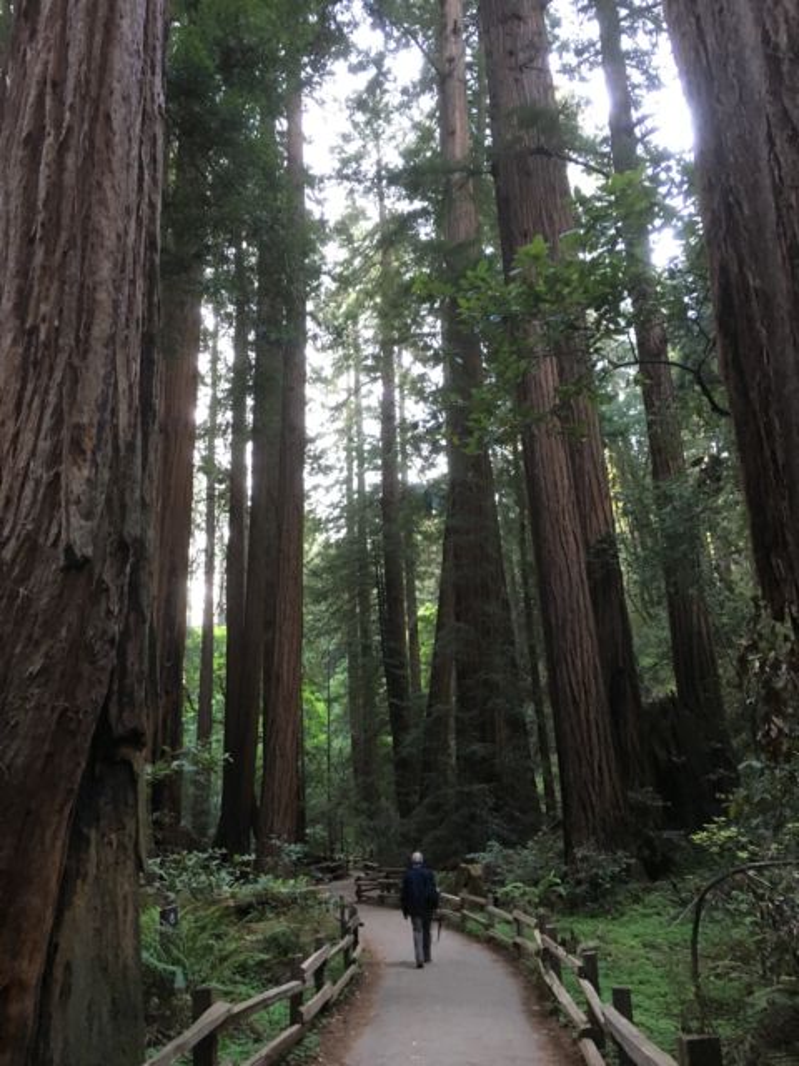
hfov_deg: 48.2
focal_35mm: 29
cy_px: 533
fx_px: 892
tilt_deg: +20.0
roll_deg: +4.2
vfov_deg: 61.7
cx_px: 400
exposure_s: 1/17
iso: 200
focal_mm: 4.15
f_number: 2.2
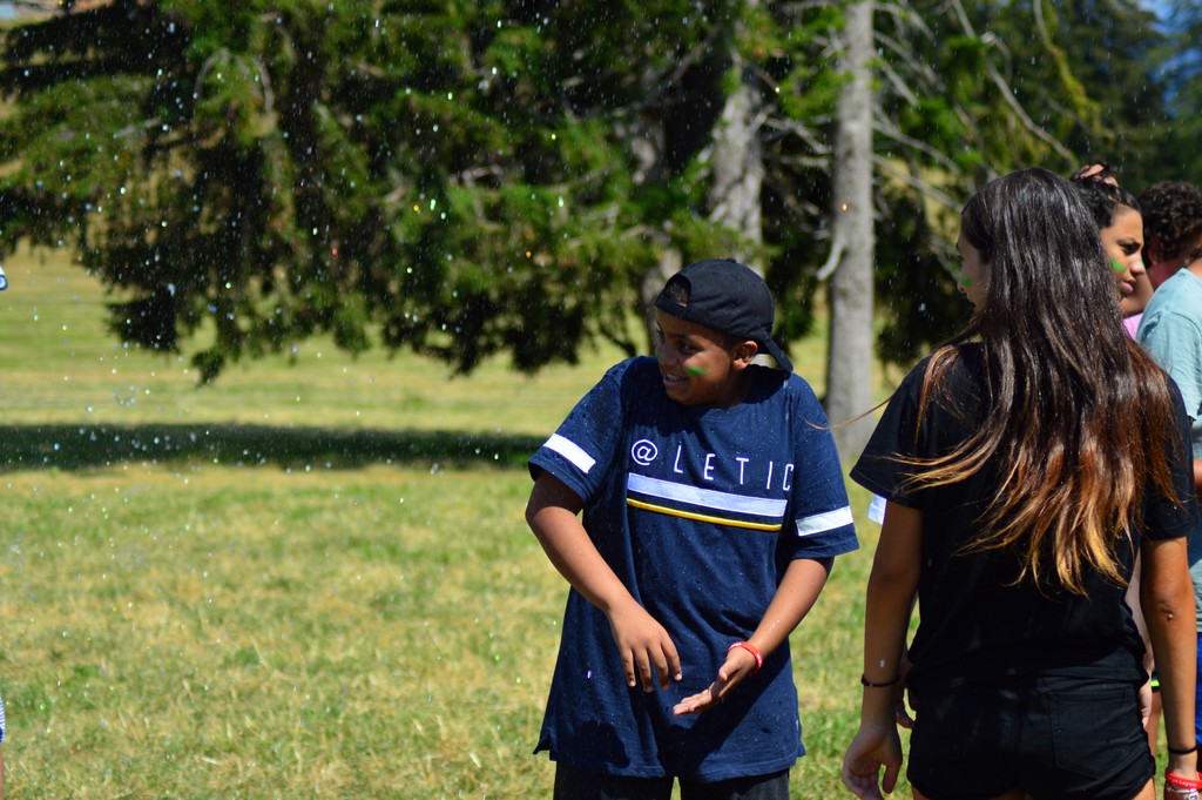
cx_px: 601
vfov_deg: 13.0
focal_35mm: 105
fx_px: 3503
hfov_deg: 19.5
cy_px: 400
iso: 100
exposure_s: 1/800
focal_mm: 70
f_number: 4
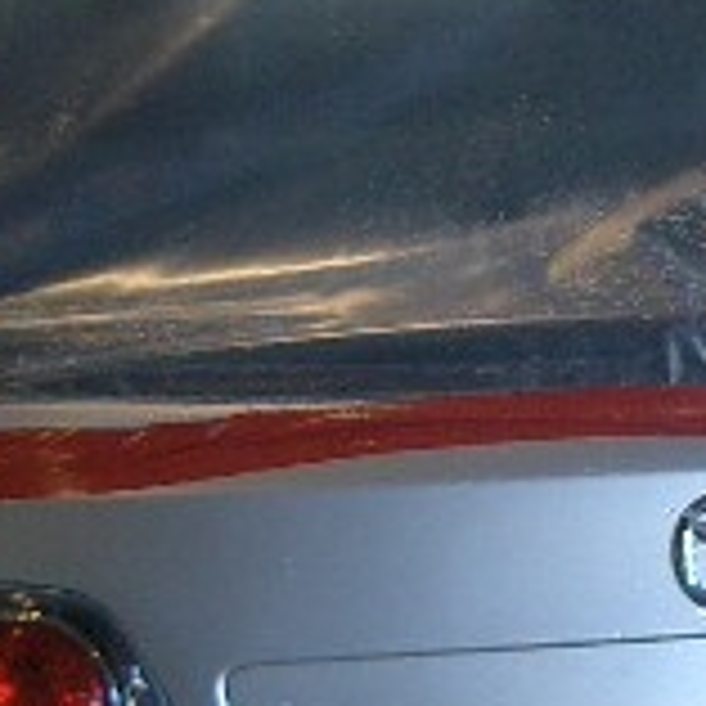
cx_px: 657
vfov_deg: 13.8
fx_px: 2907
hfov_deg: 13.7
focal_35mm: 126
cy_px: 594
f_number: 2.6
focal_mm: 5.8
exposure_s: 1/60
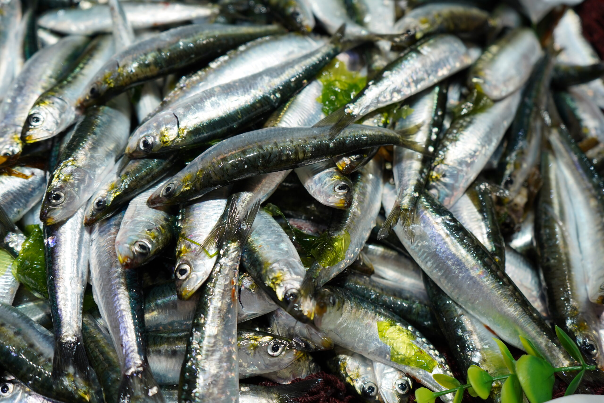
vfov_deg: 35.9
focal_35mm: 37
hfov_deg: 51.9
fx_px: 621
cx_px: 302
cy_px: 202
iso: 200
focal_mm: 37
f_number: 4
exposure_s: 1/160
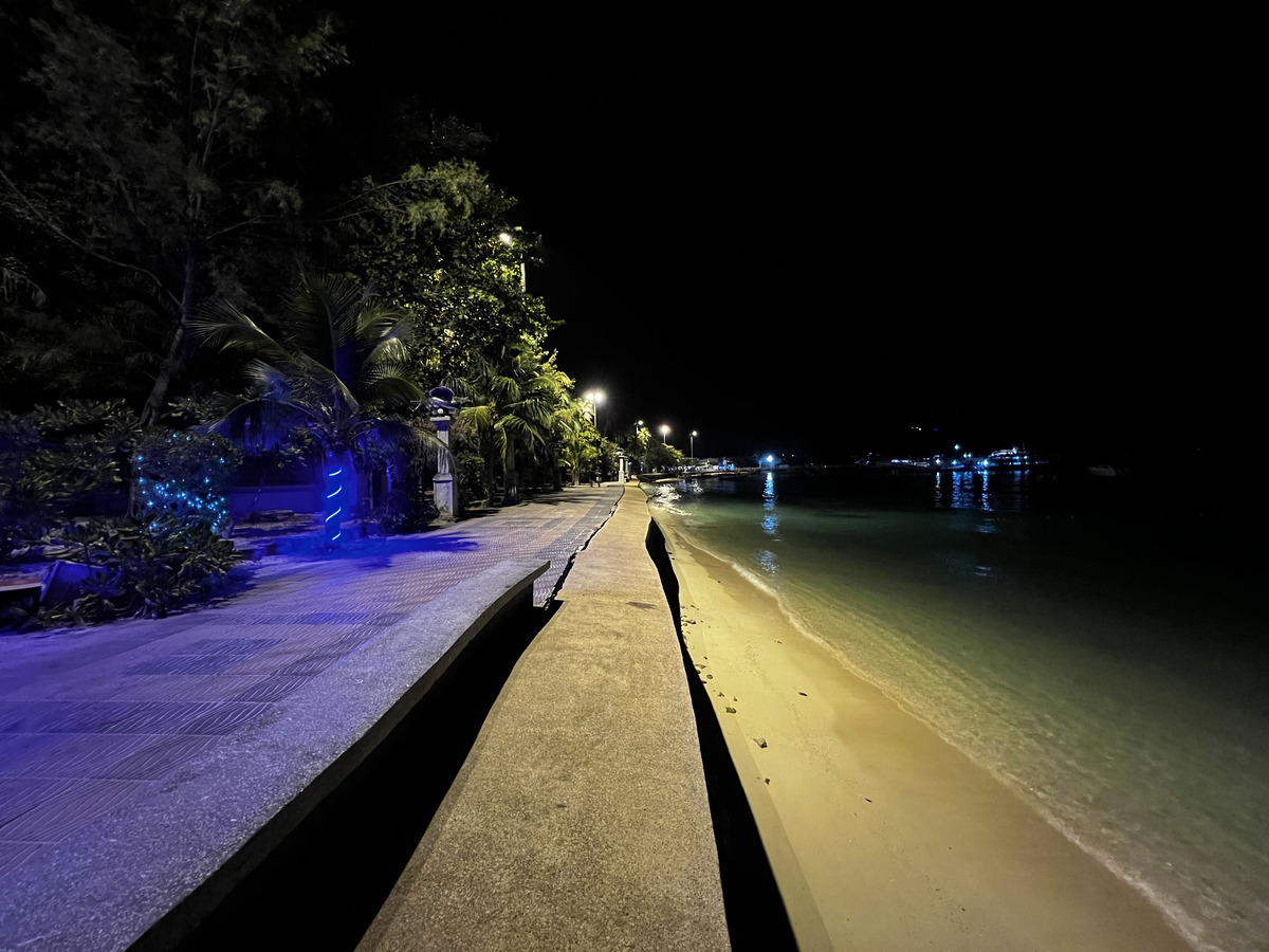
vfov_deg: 89.9
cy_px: 476
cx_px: 634
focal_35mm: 13
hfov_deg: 106.2
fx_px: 477
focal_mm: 1.57
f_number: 1.8
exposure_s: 1/33
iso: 1000
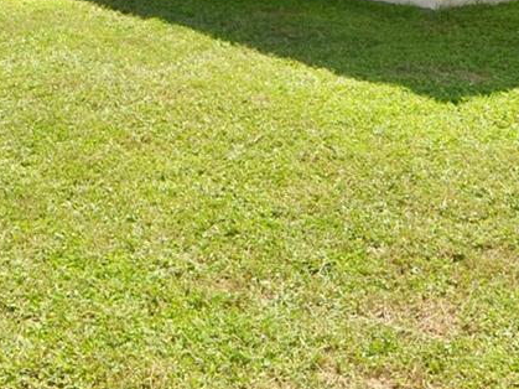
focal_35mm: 132
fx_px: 1979
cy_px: -155
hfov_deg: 14.8
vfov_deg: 10.9
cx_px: 73
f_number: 9
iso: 100
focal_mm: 24
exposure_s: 1/250
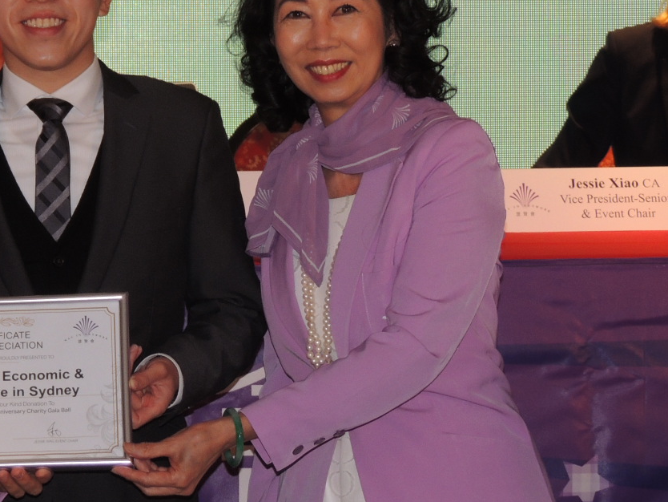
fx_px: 3146
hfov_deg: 12.0
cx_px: 69
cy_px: 124
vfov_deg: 9.1
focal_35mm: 163
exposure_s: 1/60
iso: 200
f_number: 4
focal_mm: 15.1
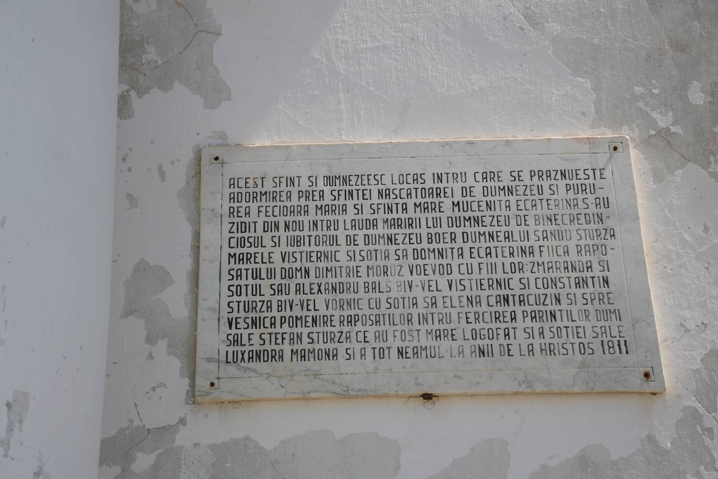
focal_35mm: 75
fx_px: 1496
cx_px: 359
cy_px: 240
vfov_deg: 18.2
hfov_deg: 27.0
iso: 100
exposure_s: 1/160
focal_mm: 50
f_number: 11
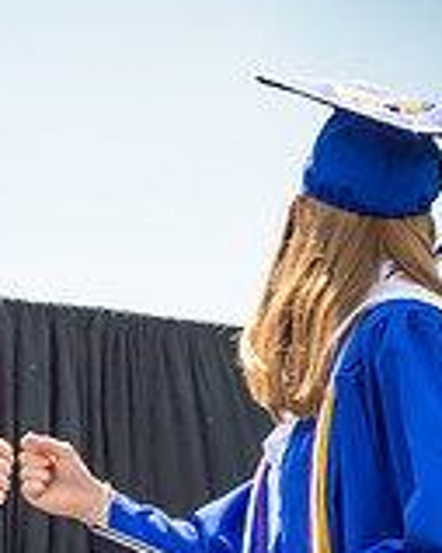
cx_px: -151
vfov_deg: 13.9
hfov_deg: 11.3
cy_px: 755
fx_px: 2161
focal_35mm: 132
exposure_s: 1/800
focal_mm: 22
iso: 200
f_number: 7.1
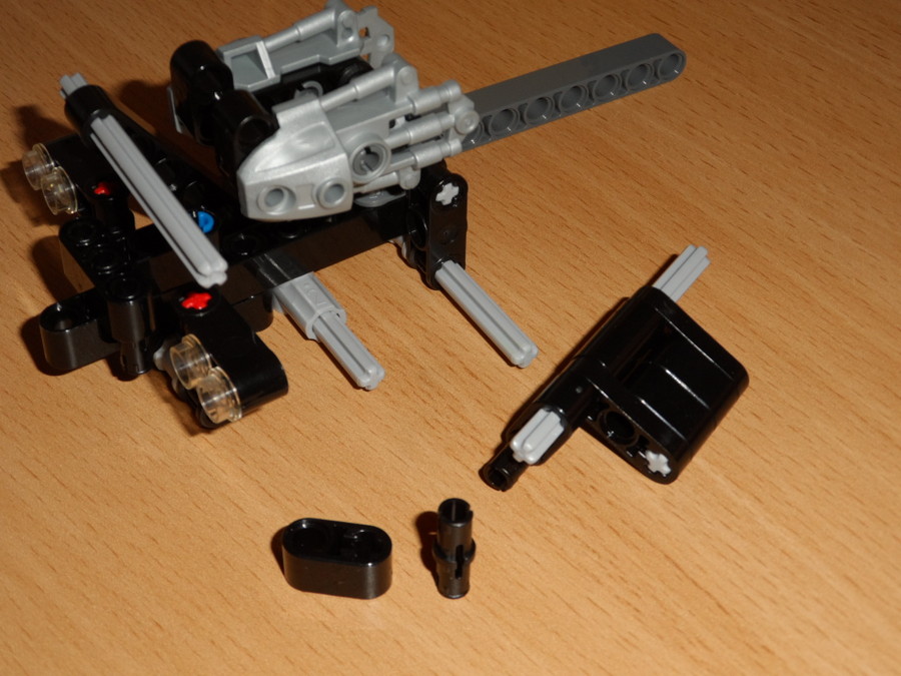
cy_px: 338
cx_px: 450
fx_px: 1614
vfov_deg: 23.7
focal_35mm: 62
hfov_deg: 31.2
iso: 100
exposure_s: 1/45
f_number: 4.2
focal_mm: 10.2
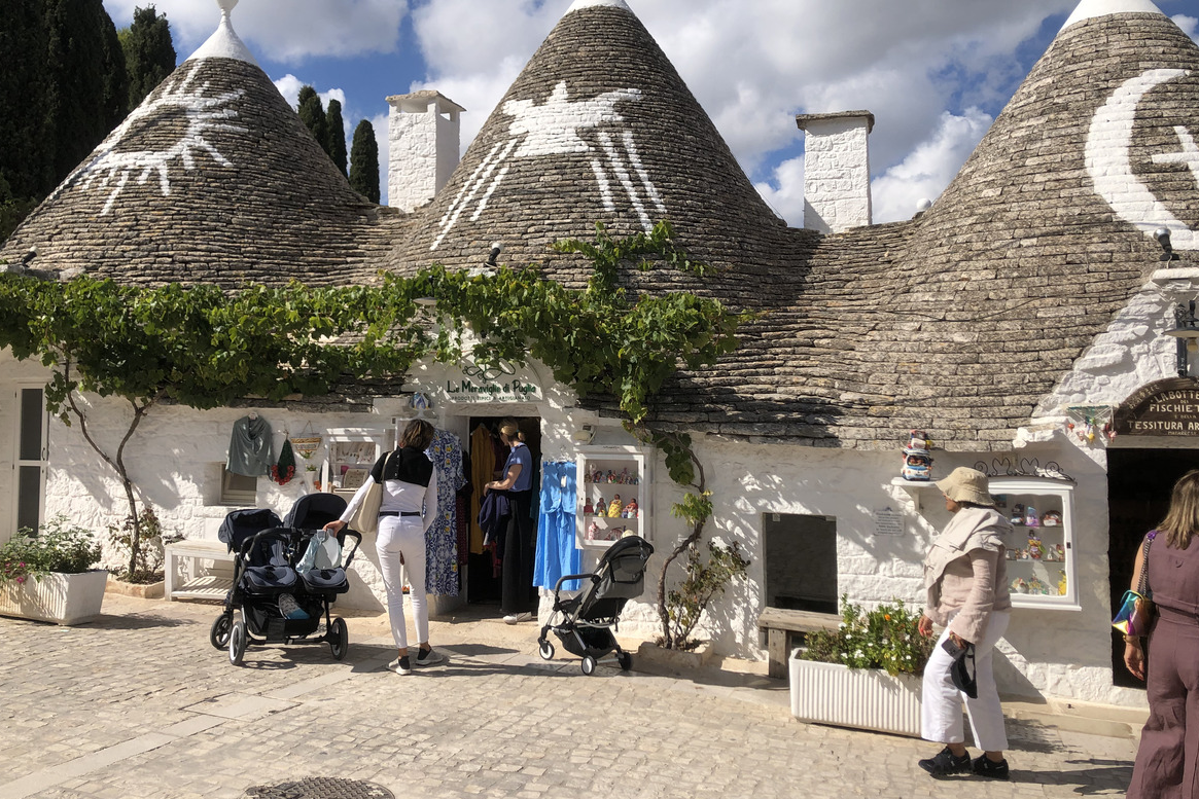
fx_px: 999
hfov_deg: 61.9
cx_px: 586
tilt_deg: +2.4
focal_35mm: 30
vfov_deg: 43.6
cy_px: 356
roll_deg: +1.1
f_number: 1.8
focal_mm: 4
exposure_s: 1/3247
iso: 20
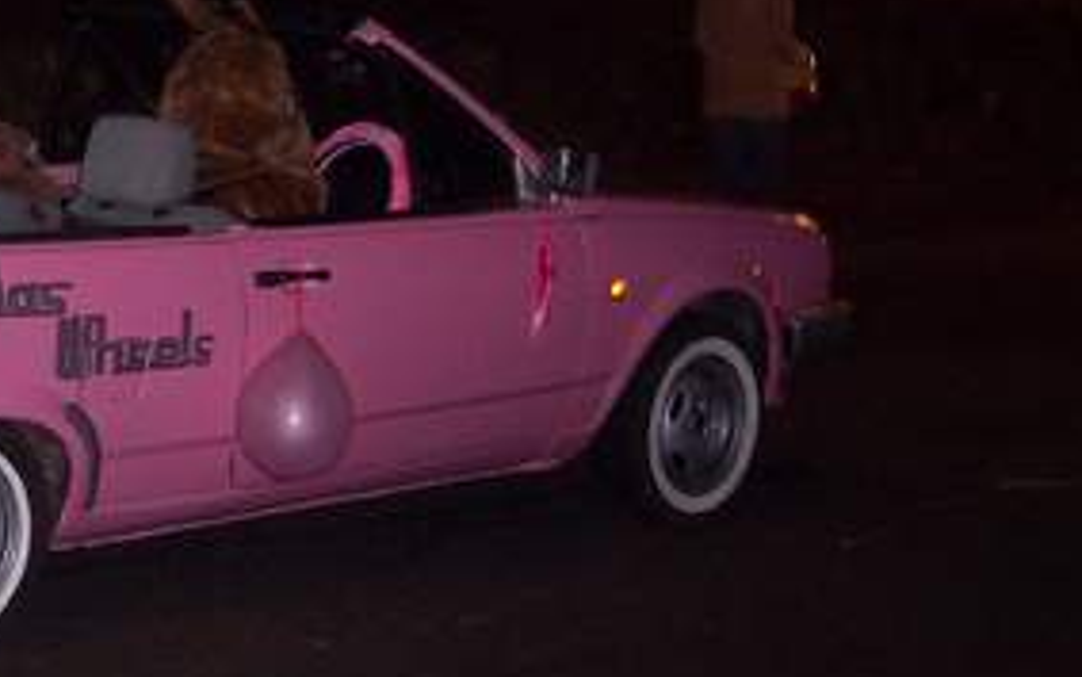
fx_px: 2684
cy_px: 214
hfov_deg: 22.0
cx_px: 0
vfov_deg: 14.3
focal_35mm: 91
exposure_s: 1/30
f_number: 2.8
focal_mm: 8
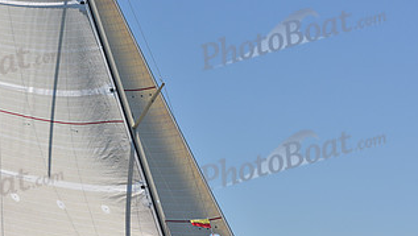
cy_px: 245
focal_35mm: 134
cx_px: 133
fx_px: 1487
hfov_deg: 16.0
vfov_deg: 9.0
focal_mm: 70
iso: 200
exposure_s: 1/1000
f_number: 5
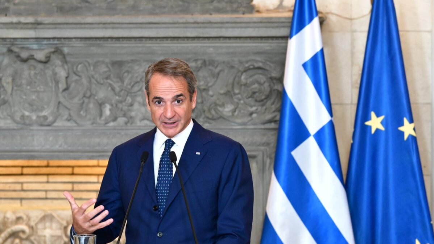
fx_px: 2900
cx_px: 217
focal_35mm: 252
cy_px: 144
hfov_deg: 8.6
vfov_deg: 4.8
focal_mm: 160
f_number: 4.5
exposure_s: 1/500
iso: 6400
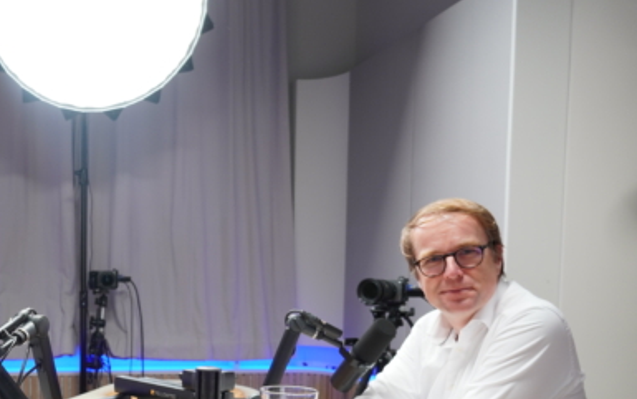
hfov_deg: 42.6
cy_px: 339
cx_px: 139
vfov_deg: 27.8
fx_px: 782
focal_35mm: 45
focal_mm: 18
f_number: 3.5
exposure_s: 1/30
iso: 200
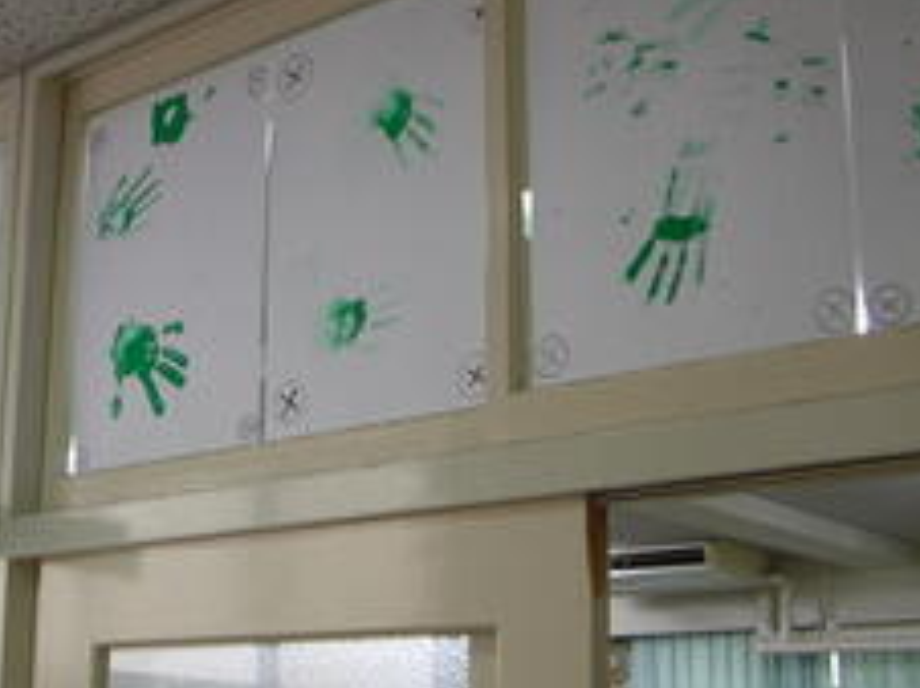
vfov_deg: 23.4
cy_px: 493
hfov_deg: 30.6
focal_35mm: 62
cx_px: 216
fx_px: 1646
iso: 50
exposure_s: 1/19.1
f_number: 2.8
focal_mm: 5.8
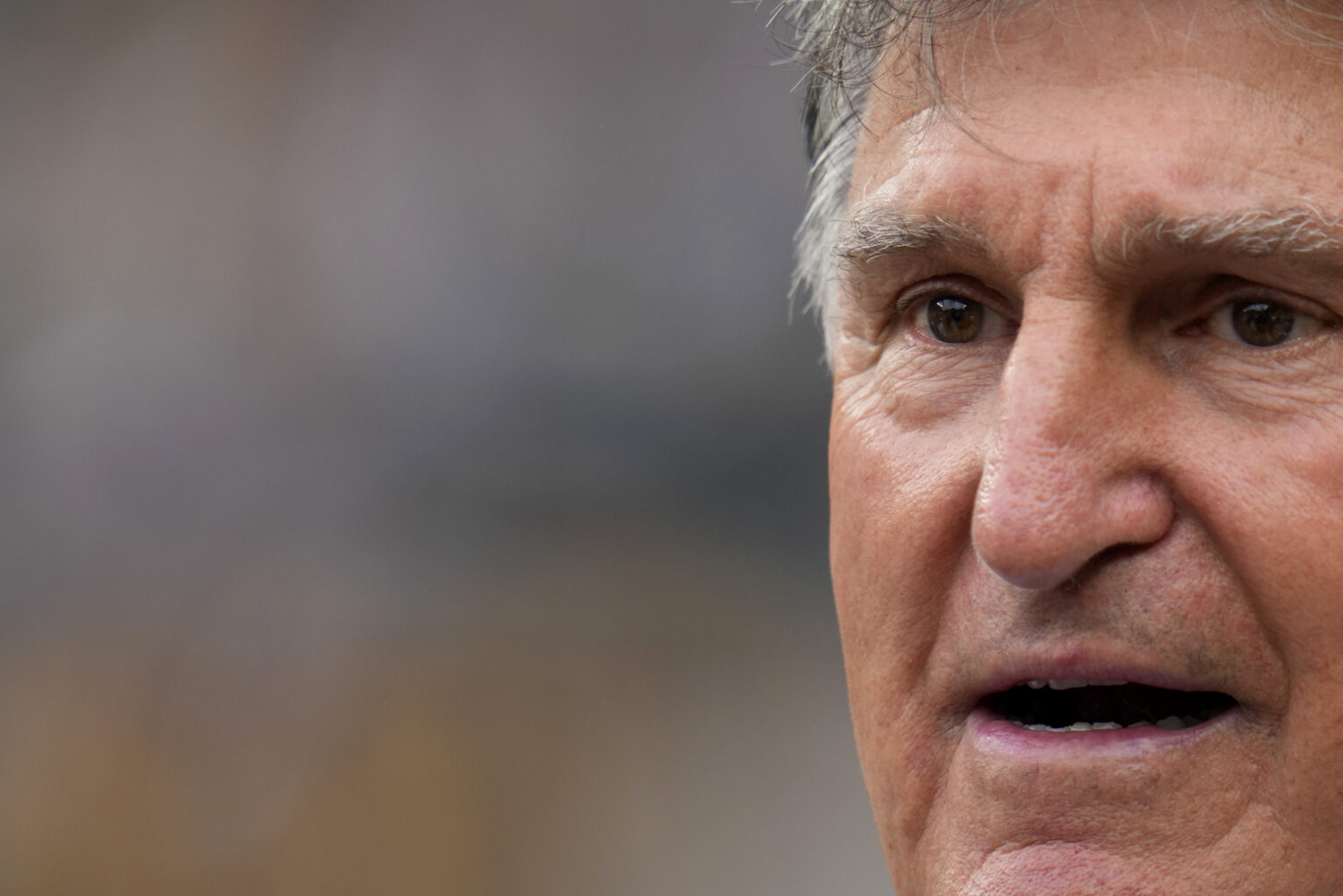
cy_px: 469
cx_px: 1086
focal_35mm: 943
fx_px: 35184
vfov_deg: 1.5
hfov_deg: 2.2
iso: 640
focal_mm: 560
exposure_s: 1/1000
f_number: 4
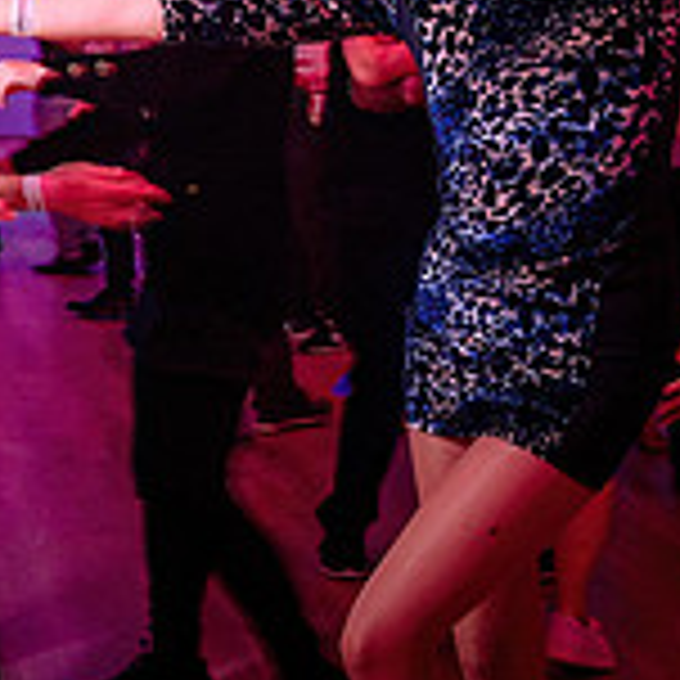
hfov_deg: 16.9
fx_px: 2245
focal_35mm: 101
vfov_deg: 17.2
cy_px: 277
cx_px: 33
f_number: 3.5
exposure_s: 1/60
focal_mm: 24
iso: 800
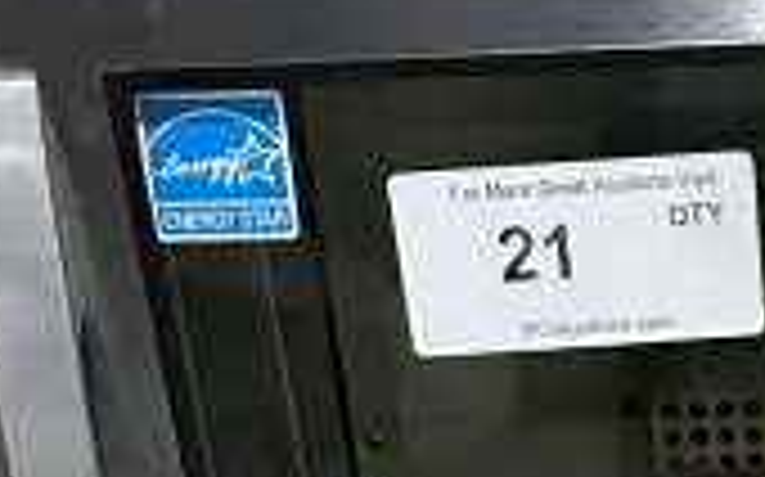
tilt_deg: -36.8
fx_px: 2542
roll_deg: -0.9
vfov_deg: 9.4
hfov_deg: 16.4
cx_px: 904
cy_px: 1190
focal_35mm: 122
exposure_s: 1/60
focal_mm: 6.86
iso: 400
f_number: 1.78
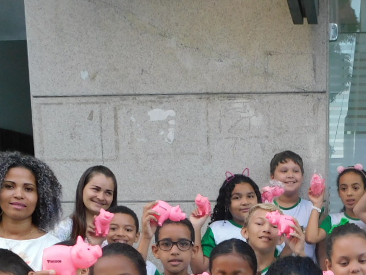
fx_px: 624
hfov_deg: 31.6
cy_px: 326
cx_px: 310
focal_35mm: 59
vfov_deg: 22.9
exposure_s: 1/30
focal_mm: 4
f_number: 3
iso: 125
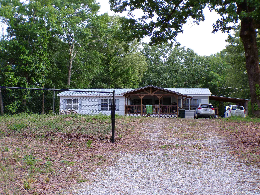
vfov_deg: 34.3
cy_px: 98
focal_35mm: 42
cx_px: 130
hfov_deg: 44.8
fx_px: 315
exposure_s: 1/90
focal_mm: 7.6
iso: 100
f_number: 3.4
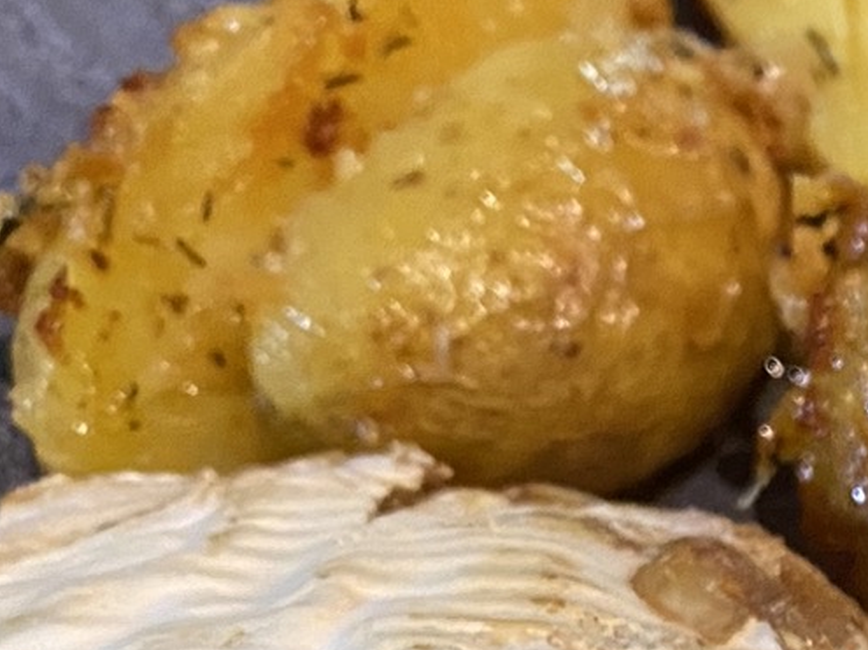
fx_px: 2532
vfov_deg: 13.6
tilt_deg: -46.5
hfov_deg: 17.5
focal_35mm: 101
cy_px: 1034
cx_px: 1296
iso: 400
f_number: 1.8
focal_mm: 4.25
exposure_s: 1/33
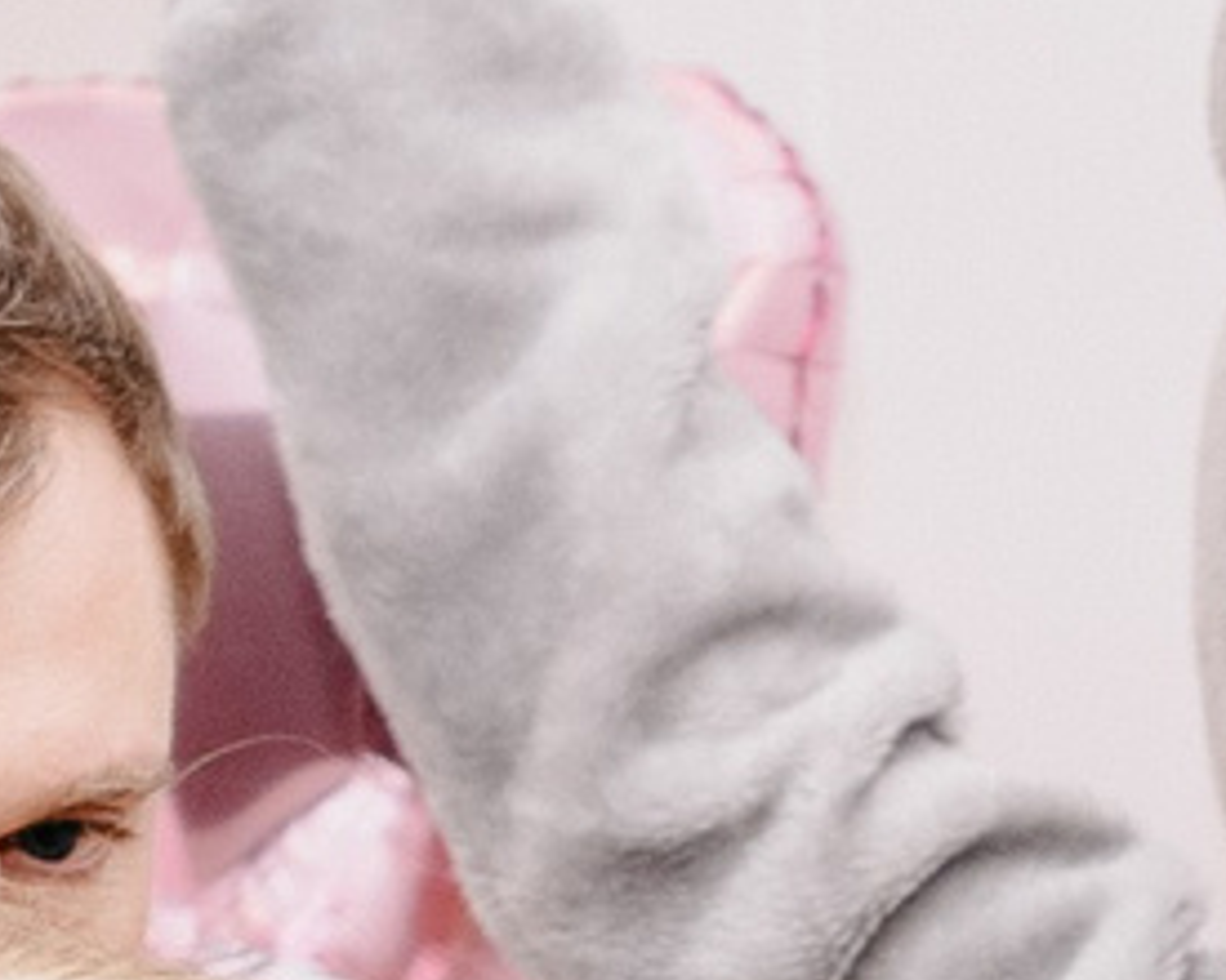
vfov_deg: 6.8
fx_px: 7620
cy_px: 2706
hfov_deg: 8.8
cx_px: 2185
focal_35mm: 210
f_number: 4
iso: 320
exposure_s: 1/160
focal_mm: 24
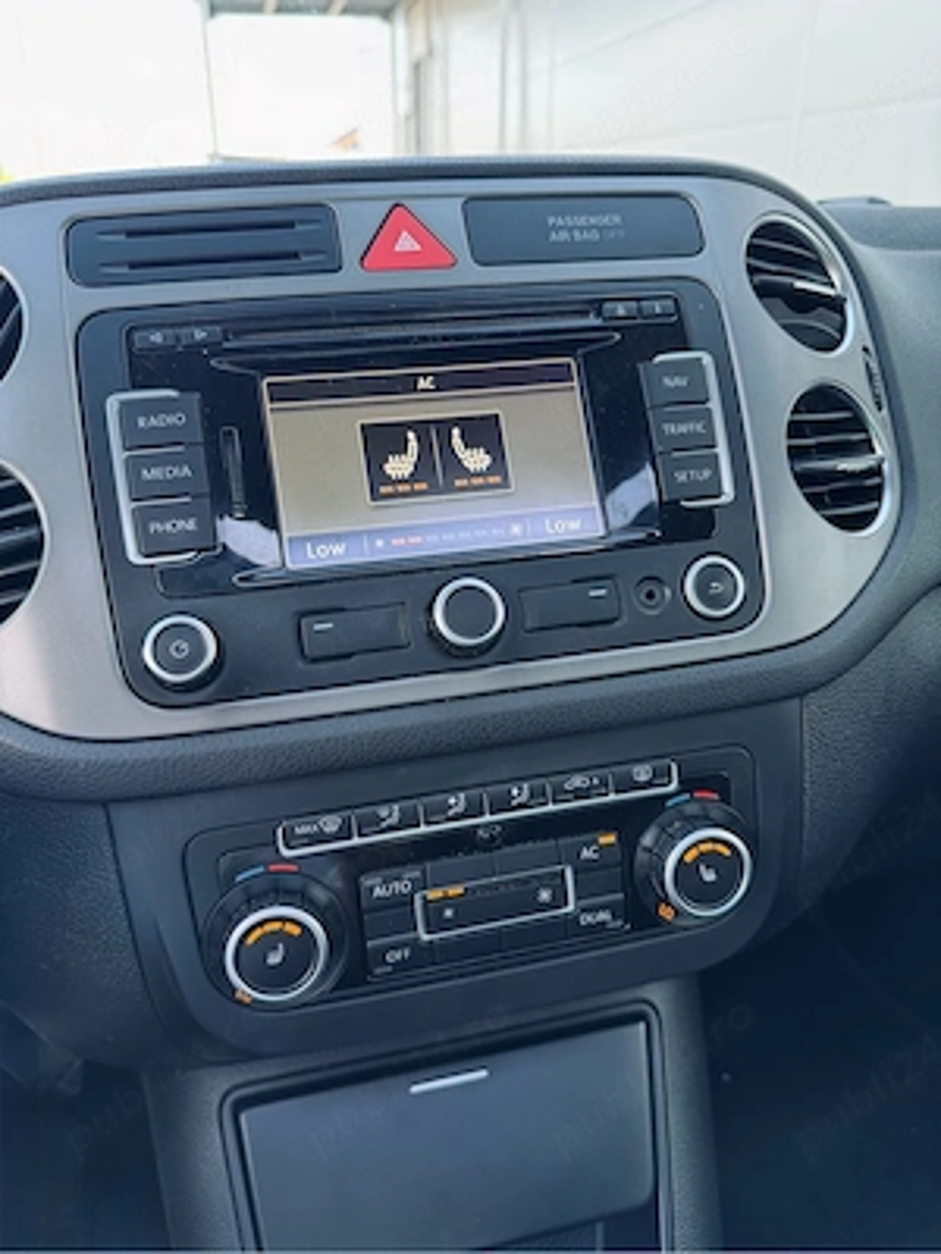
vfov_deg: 71.6
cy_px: 627
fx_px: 870
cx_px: 470
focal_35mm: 24
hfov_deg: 56.8
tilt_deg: -25.5
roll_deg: -0.5
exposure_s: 1/121
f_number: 1.78
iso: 160
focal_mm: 6.76
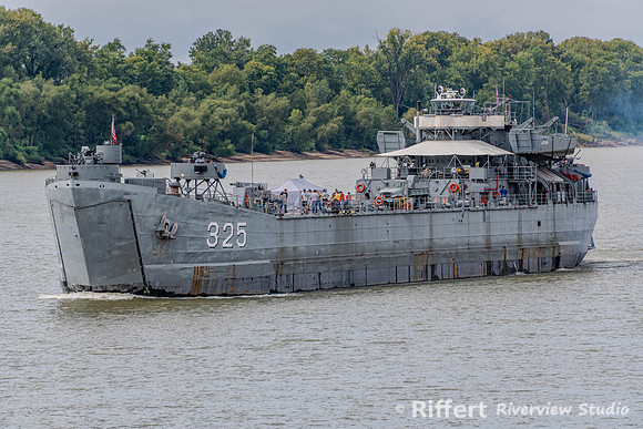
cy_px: 214
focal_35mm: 303
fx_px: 5421
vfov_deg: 4.5
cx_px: 322
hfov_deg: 6.8
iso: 64
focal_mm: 300
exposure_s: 1/160
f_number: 8
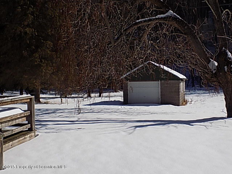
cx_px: 116
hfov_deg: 45.8
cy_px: 87
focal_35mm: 41
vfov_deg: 35.1
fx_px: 275
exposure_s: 1/250
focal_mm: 7.3
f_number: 11.5
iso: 80
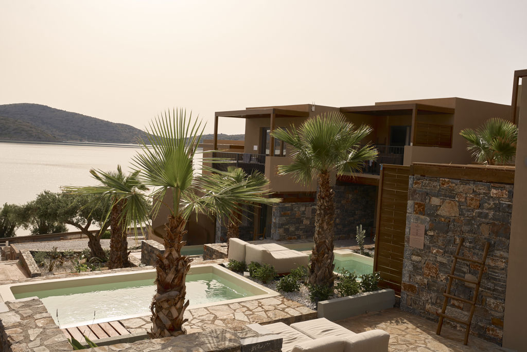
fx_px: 504
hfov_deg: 55.2
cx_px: 264
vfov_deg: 38.5
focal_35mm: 34
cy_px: 176
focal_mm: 34.4
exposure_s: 1/1000
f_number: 8
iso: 320
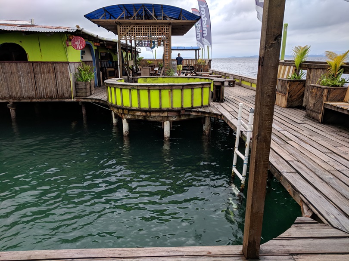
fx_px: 262
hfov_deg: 67.3
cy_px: 130
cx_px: 174
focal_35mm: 26
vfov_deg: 53.0
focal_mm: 4.67
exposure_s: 1/1121
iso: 54
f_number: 2
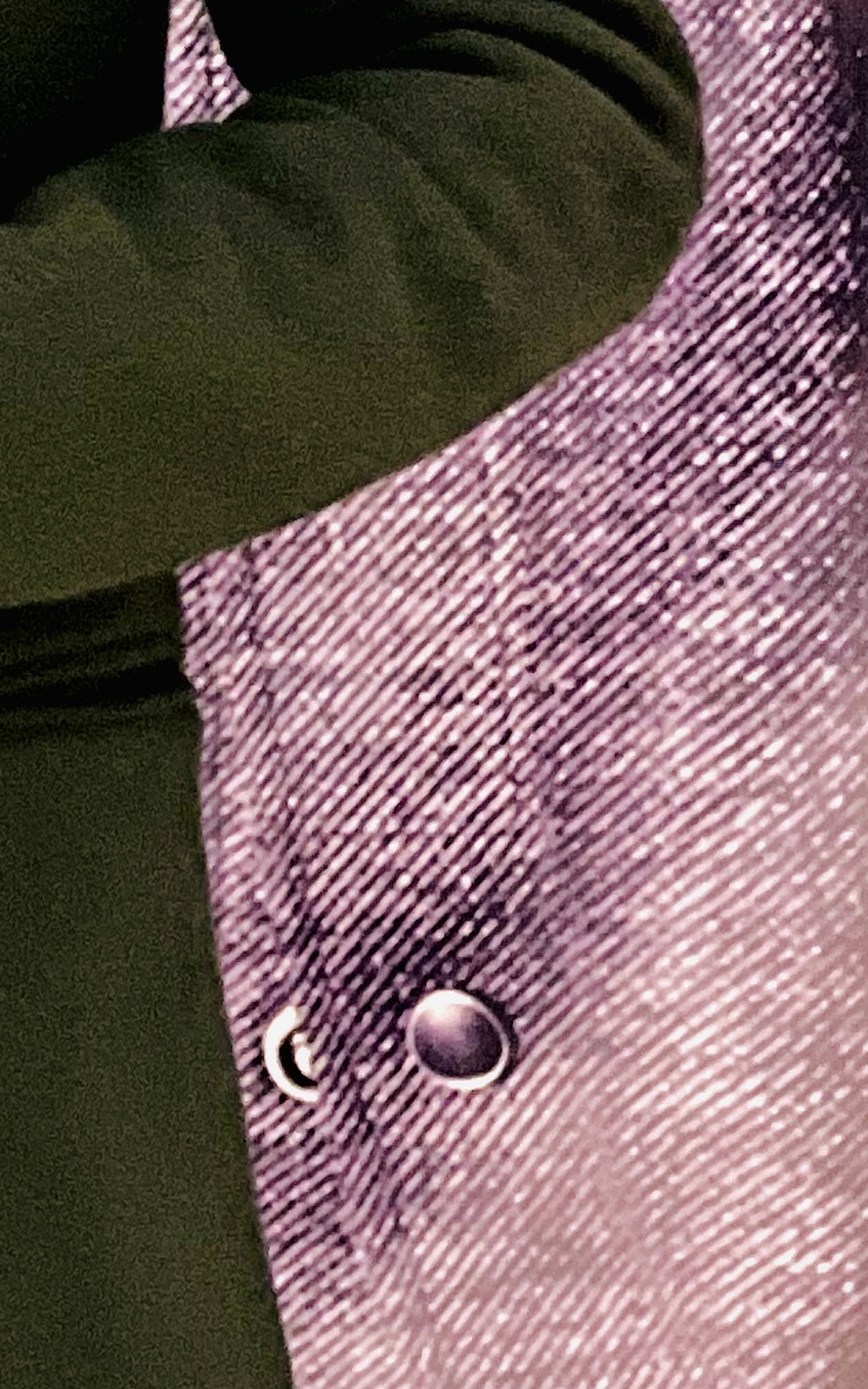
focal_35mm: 326
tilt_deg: -2.6
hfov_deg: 4.0
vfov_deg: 6.4
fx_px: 12334
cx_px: -761
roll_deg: -0.1
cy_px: -34
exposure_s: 1/33
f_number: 2.8
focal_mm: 9
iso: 250
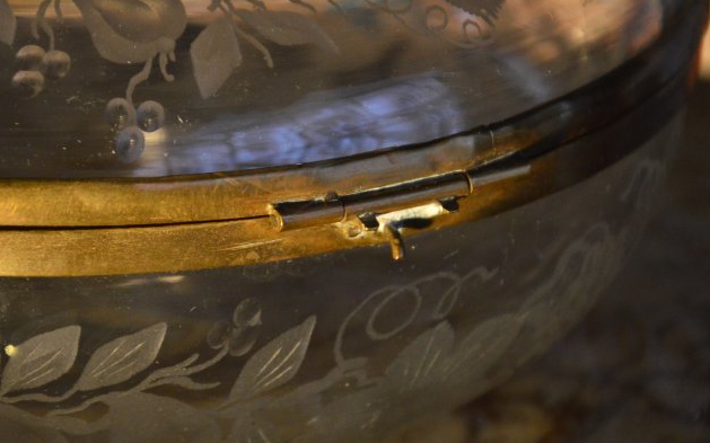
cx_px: 191
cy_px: 194
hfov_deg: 6.9
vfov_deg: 4.3
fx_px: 5920
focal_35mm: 306
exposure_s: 1/50
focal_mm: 105
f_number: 5.6
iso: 800
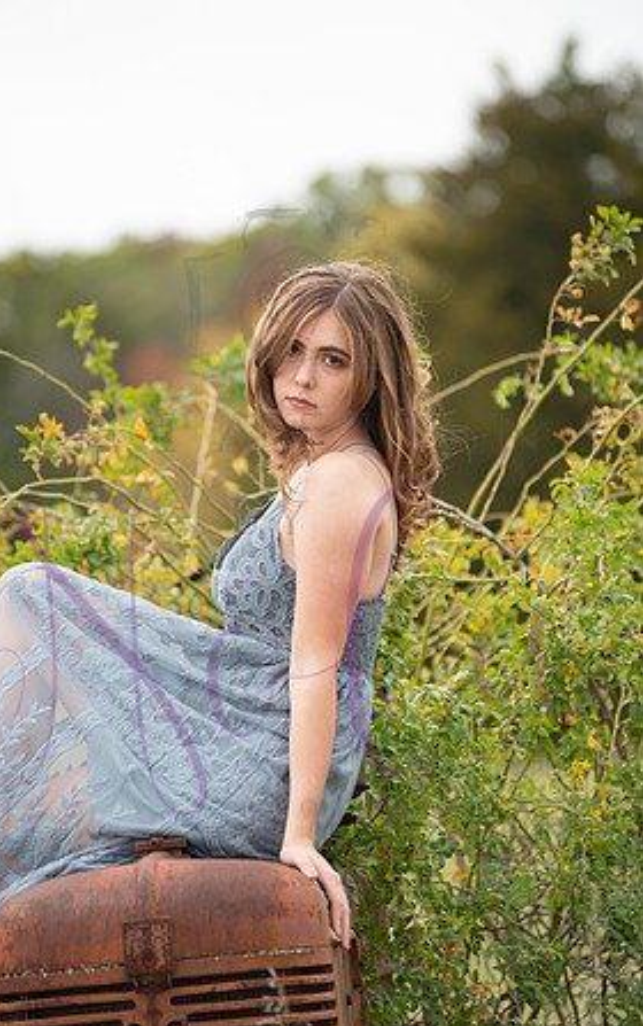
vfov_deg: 10.2
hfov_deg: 6.4
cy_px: 514
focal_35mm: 205
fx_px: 5739
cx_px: 301
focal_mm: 200
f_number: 4.5
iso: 800
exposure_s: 1/500
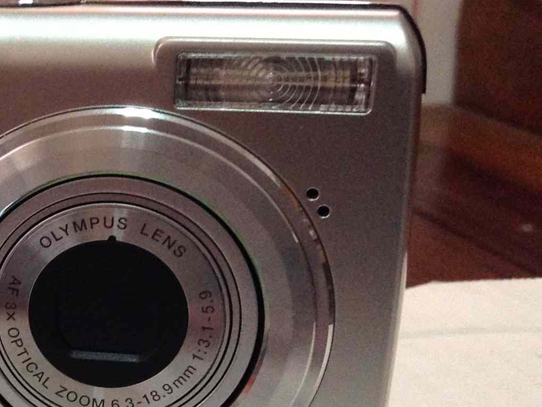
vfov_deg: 17.5
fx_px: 1315
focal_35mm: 84
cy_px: 277
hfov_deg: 21.5
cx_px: -120
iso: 100
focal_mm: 3.3
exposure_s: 1/24
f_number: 2.4
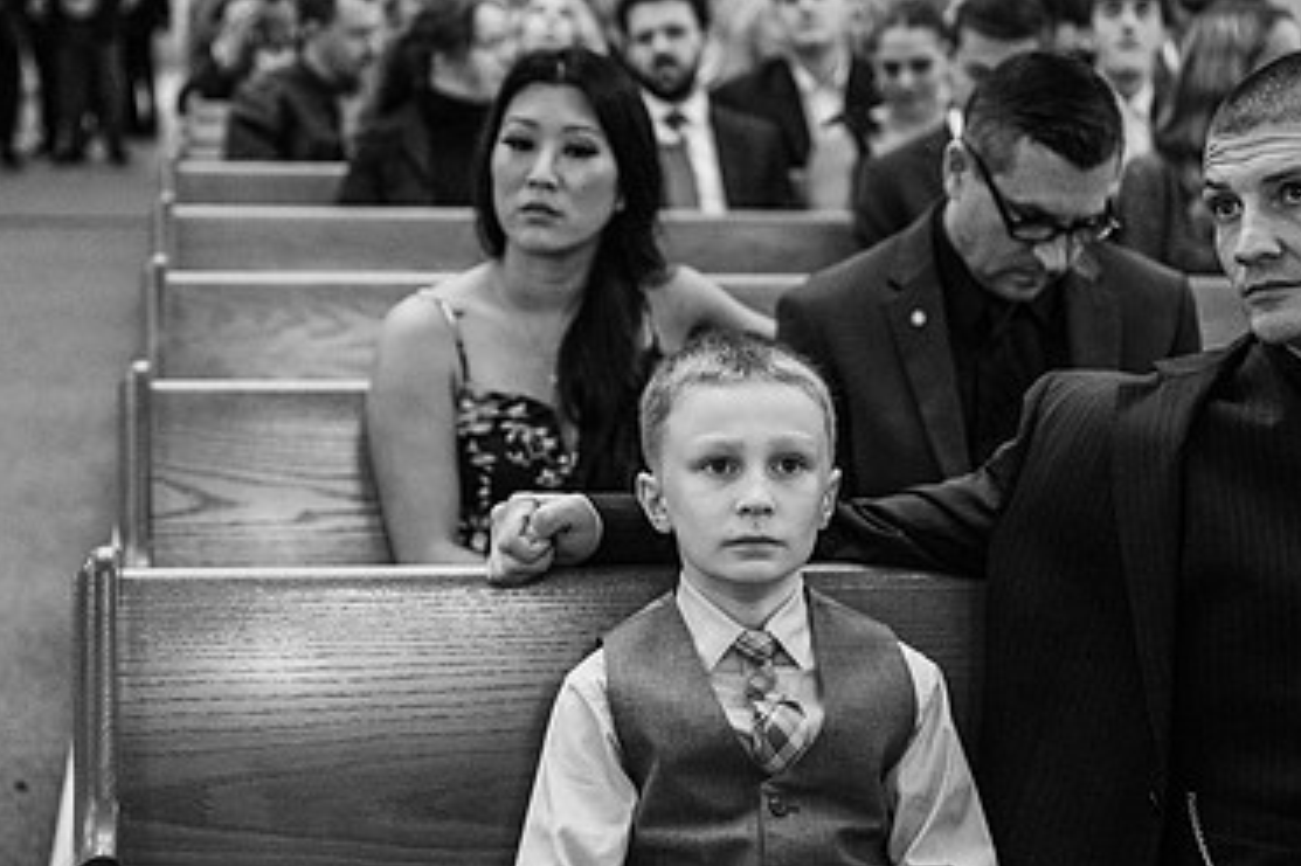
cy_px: 547
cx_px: 565
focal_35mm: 72
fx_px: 2601
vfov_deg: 18.9
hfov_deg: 28.1
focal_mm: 46
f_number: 2.8
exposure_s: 1/320
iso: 1600
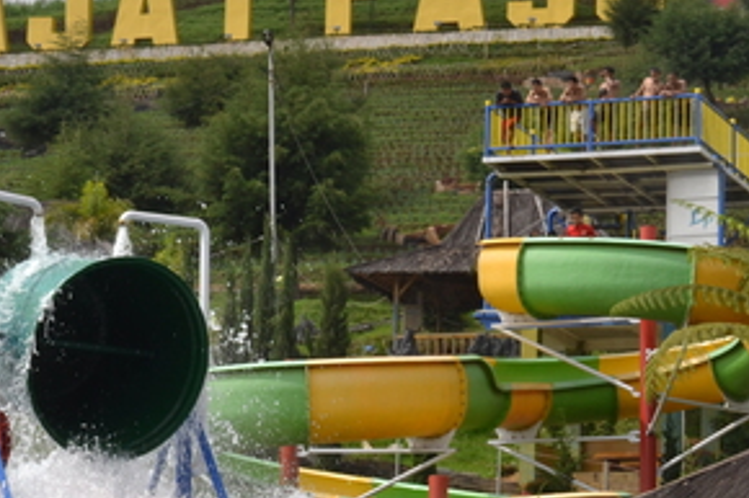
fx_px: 2669
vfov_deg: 10.5
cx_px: 449
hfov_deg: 16.0
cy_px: 556
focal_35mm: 128
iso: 100
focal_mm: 31
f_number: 10
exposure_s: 1/200
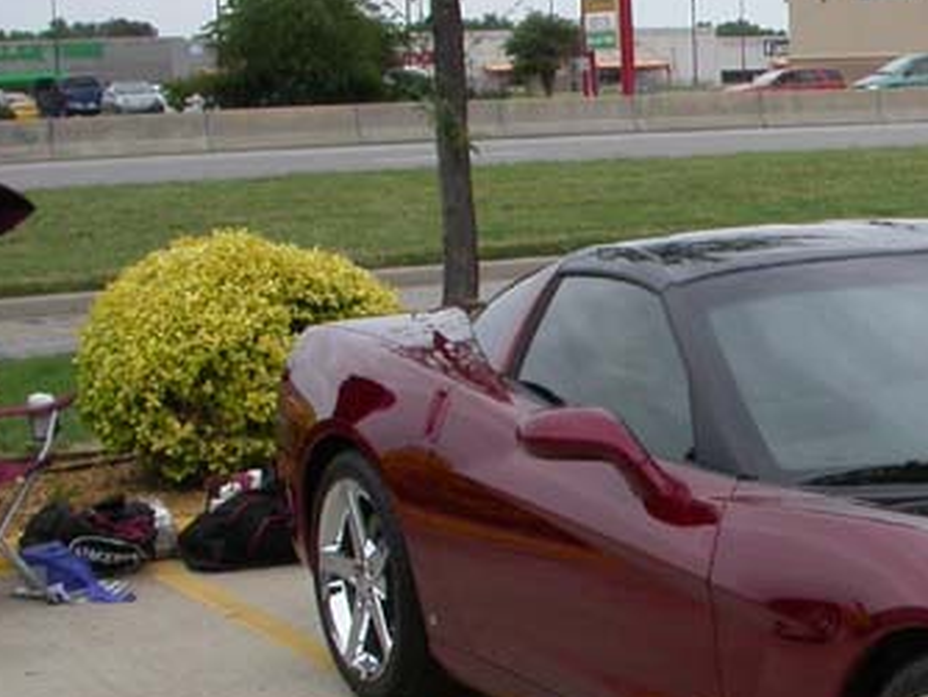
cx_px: 1047
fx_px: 2441
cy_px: 503
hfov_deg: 20.4
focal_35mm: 91
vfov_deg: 16.2
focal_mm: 7.85
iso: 100
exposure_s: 1/263
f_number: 6
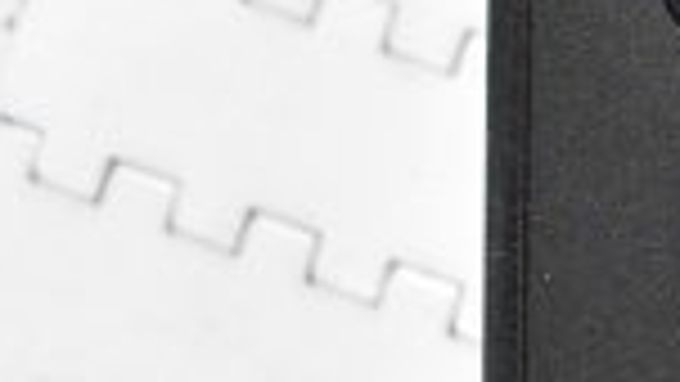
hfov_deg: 11.4
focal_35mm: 171
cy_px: -70
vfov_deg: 7.0
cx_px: 1351
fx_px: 3086
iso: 6400
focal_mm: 27
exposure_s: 1/250
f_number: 8
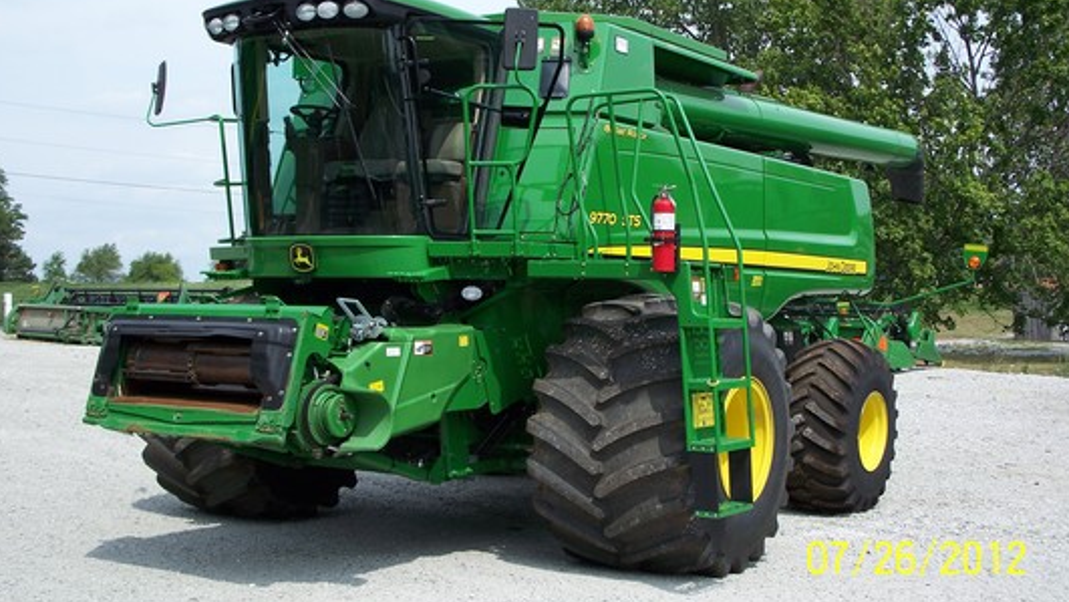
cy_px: 252
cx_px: 538
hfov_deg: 42.9
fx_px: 1361
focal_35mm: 48
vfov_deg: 24.9
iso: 64
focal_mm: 9.1
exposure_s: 1/640
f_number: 3.2
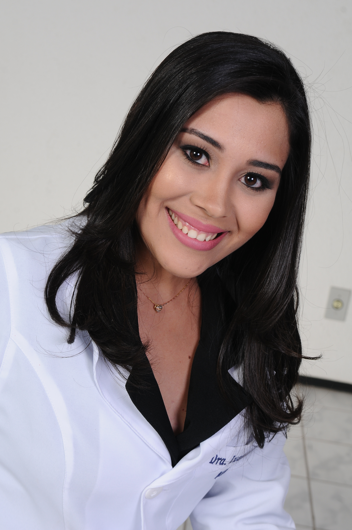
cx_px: 176
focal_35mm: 82
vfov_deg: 24.6
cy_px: 265
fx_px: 1213
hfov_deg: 16.5
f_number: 10
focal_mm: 55
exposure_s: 1/60
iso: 200
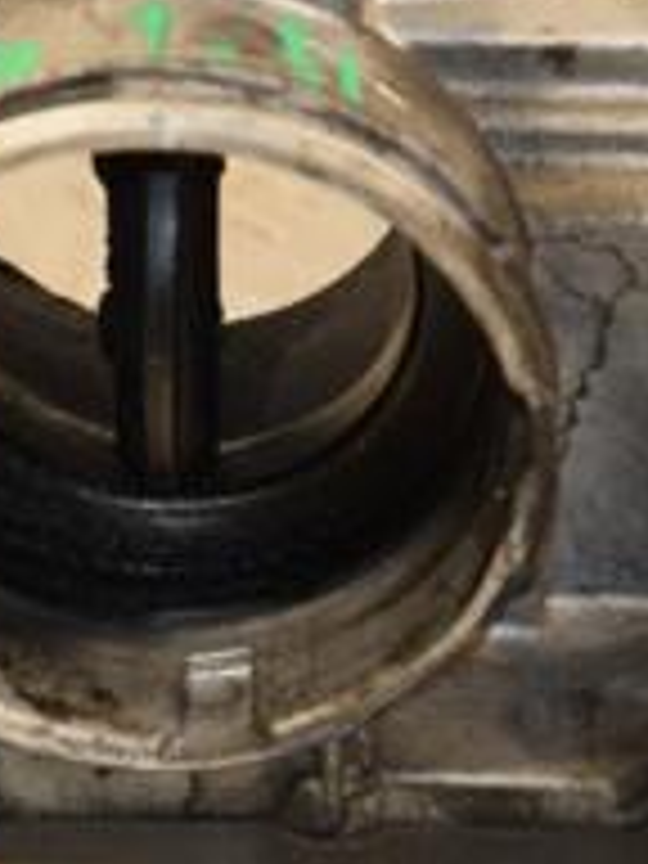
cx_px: 58
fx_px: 11793
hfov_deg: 3.1
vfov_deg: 4.2
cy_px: 436
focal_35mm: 472
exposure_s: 1/160
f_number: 5.6
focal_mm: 105
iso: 800
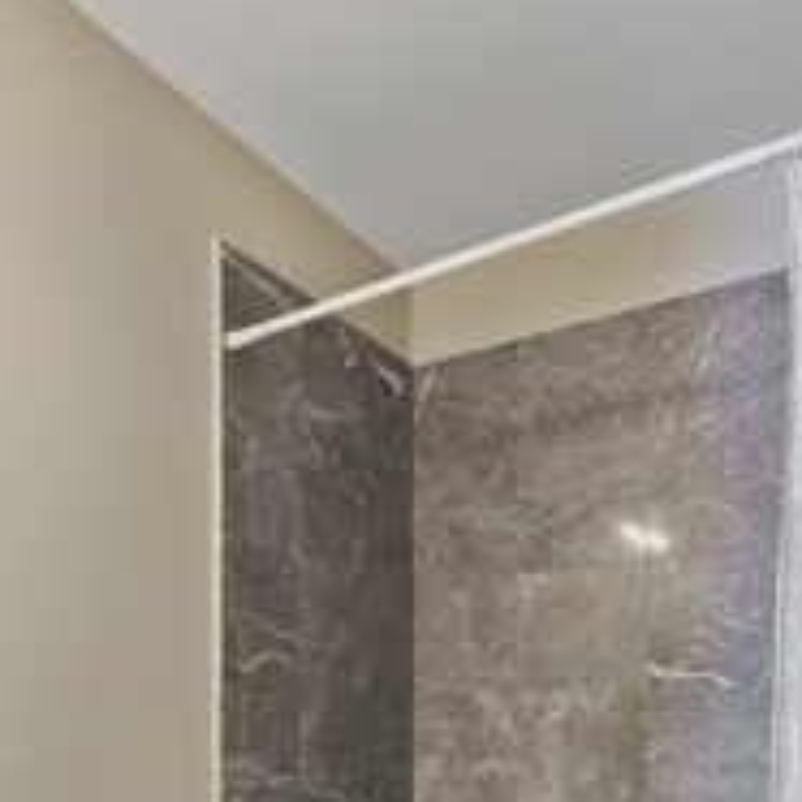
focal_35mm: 35
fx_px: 917
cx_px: 138
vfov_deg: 42.6
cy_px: 746
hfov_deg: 44.4
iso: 320
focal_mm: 16
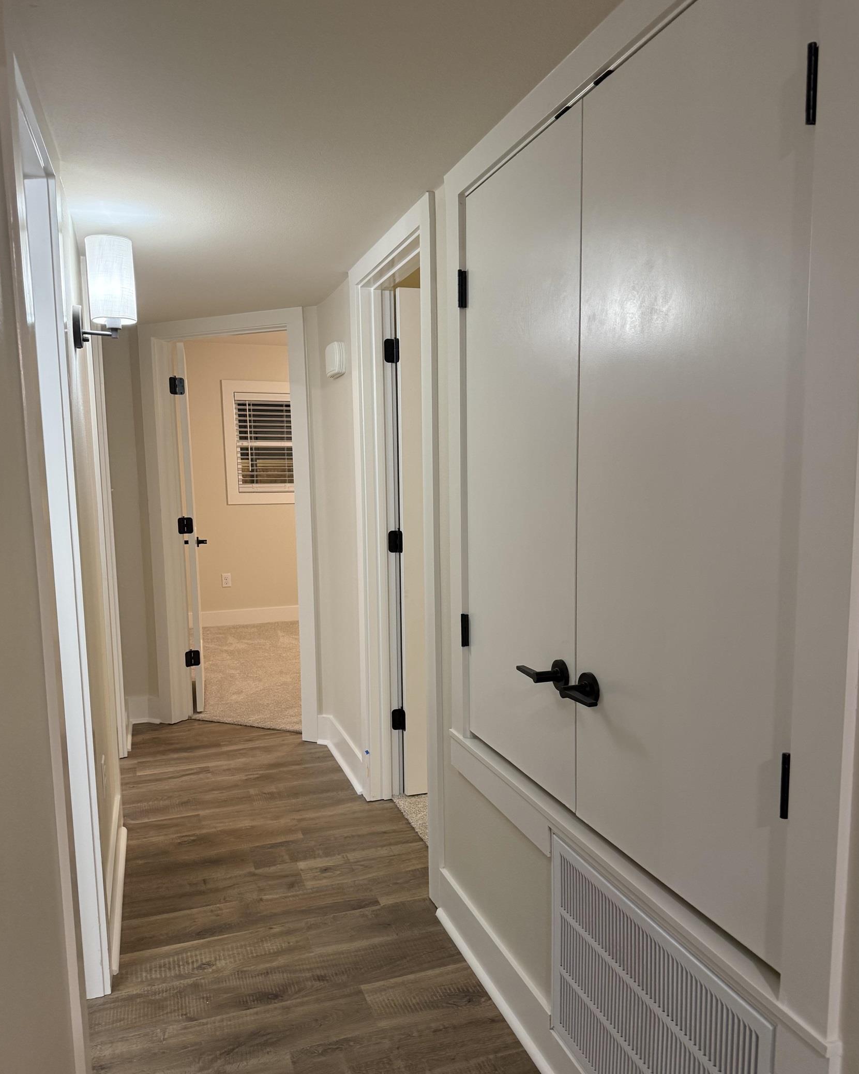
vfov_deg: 65.9
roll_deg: -0.1
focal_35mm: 26
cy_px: 578
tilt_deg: -6.1
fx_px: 826
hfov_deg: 54.9
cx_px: 426
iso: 200
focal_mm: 6.76
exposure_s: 1/60
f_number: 1.78
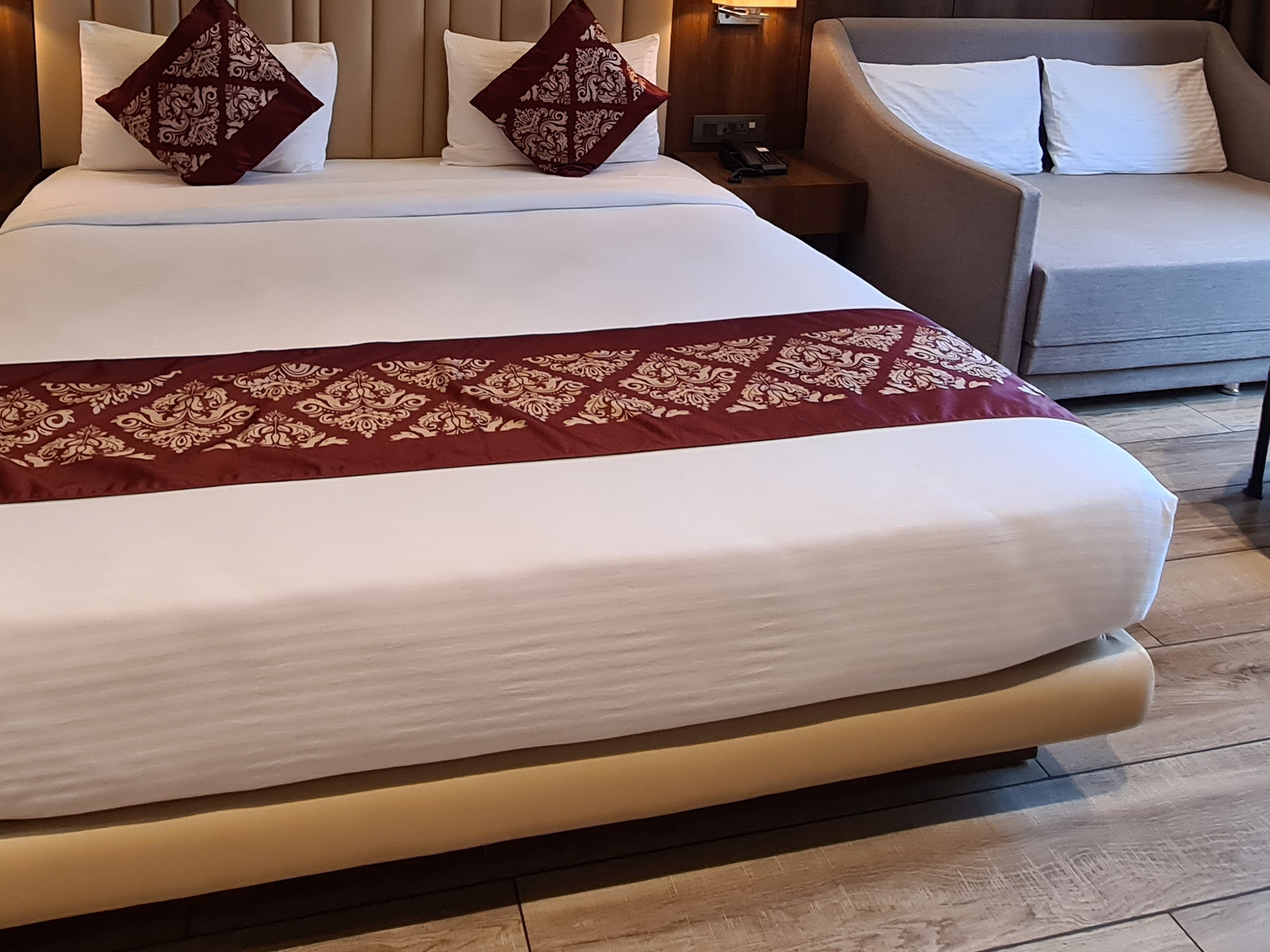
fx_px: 917
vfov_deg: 49.0
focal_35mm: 25
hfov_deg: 68.8
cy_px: 96
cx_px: 517
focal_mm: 2.2
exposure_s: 1/50
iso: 160
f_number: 2.2
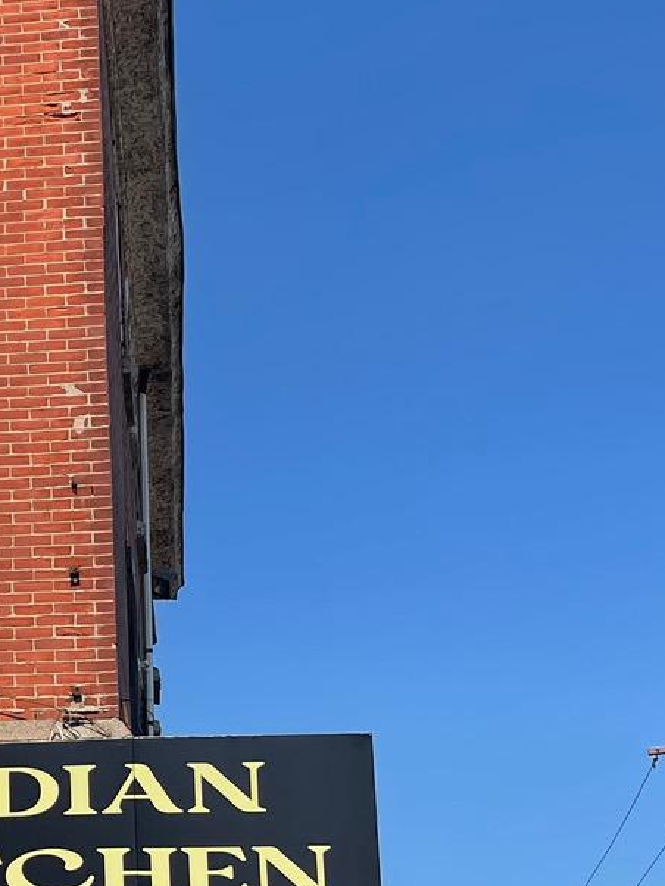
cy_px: 668
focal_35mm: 85
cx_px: -78
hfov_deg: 16.8
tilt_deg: +15.4
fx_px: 2176
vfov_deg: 22.8
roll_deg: +0.4
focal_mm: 5.1
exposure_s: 1/4049
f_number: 1.6
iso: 32
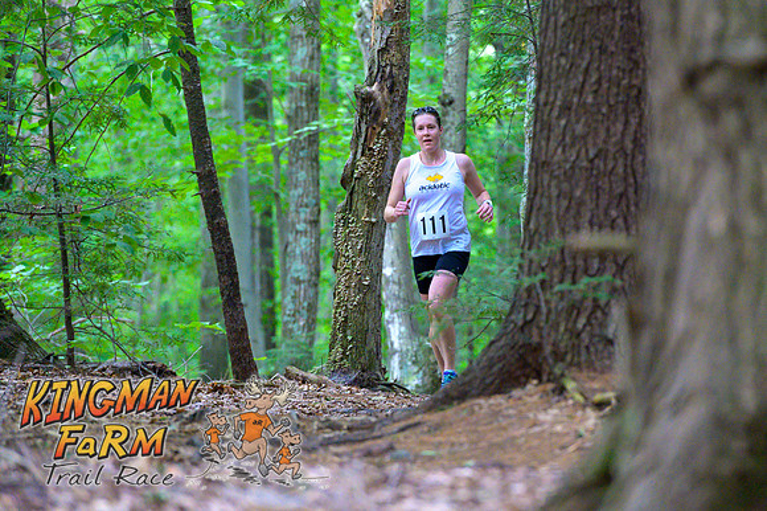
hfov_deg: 8.3
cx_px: 477
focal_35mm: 249
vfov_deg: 5.5
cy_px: 256
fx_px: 5301
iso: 8000
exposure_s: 1/200
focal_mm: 200
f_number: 4
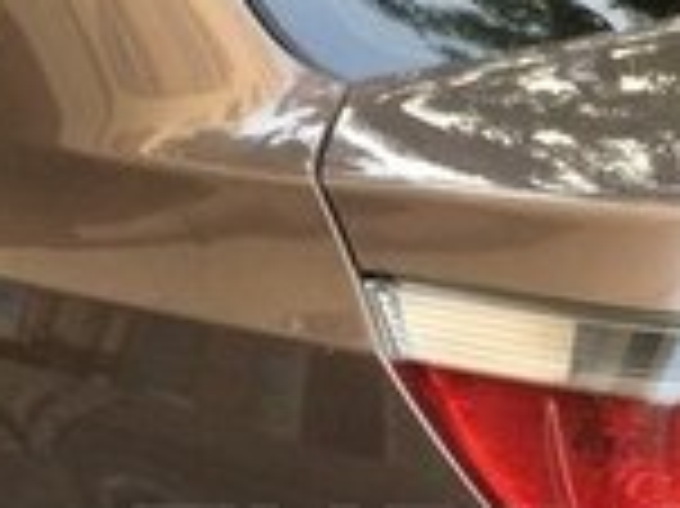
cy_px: 573
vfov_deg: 11.5
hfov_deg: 15.4
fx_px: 2493
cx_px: 594
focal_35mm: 127
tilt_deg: -17.6
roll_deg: +4.1
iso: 125
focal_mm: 4.15
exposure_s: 1/33
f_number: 2.2
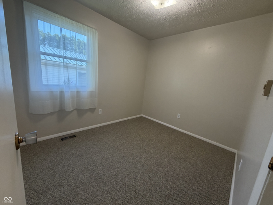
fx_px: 110
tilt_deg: -10.8
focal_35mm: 14
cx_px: 136
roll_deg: -6.1
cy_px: 102
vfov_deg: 85.7
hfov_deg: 102.1
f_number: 2.2
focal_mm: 2.22
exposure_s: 1/60
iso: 160
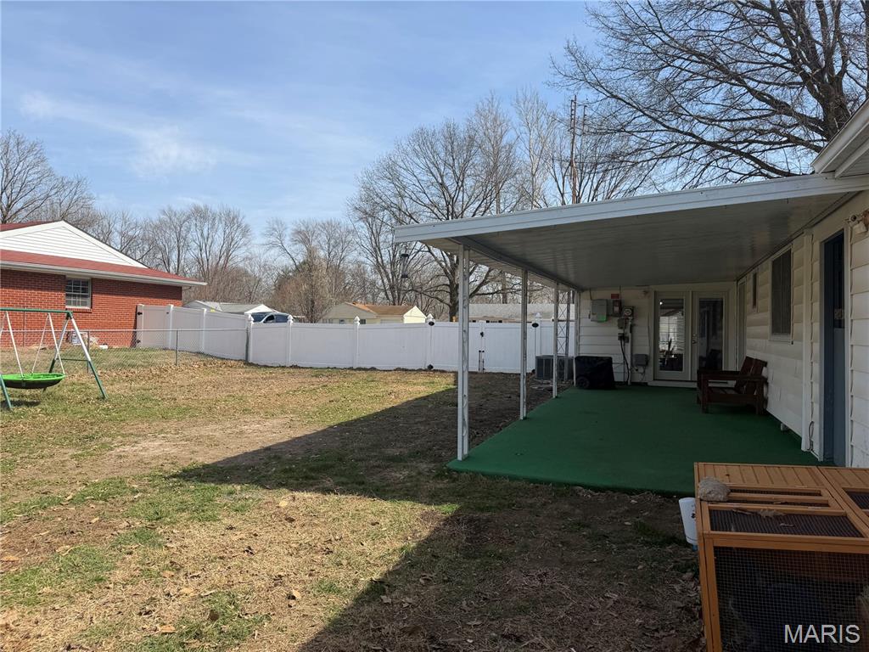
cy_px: 326
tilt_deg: +1.1
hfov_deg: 71.6
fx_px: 602
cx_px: 434
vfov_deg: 56.8
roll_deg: -2.2
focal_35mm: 24
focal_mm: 6.76
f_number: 1.78
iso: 80
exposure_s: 1/4405
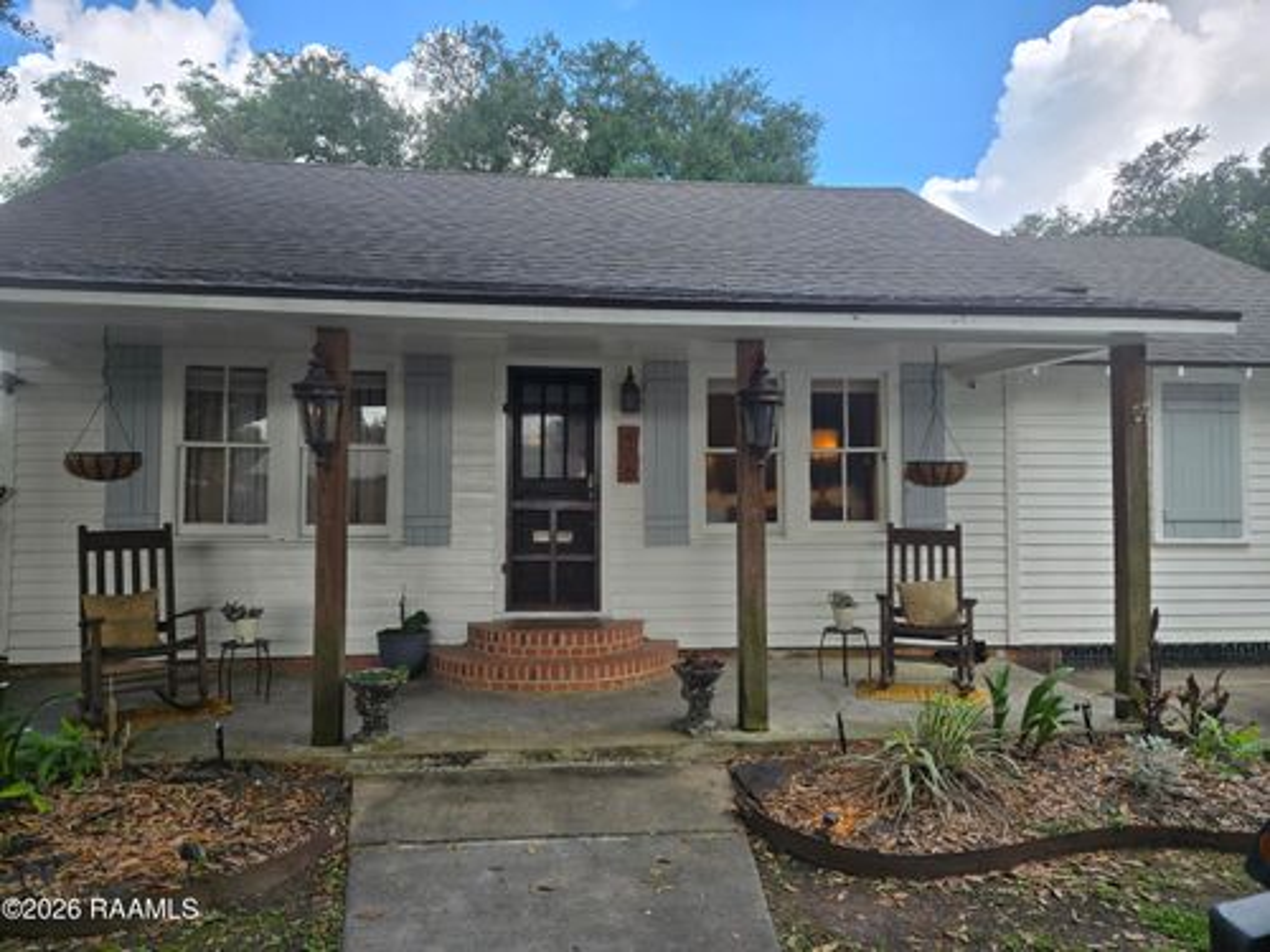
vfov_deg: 58.9
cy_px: 476
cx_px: 635
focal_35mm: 23
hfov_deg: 73.9
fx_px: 844
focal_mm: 5.4
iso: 80
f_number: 1.8
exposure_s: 1/2271
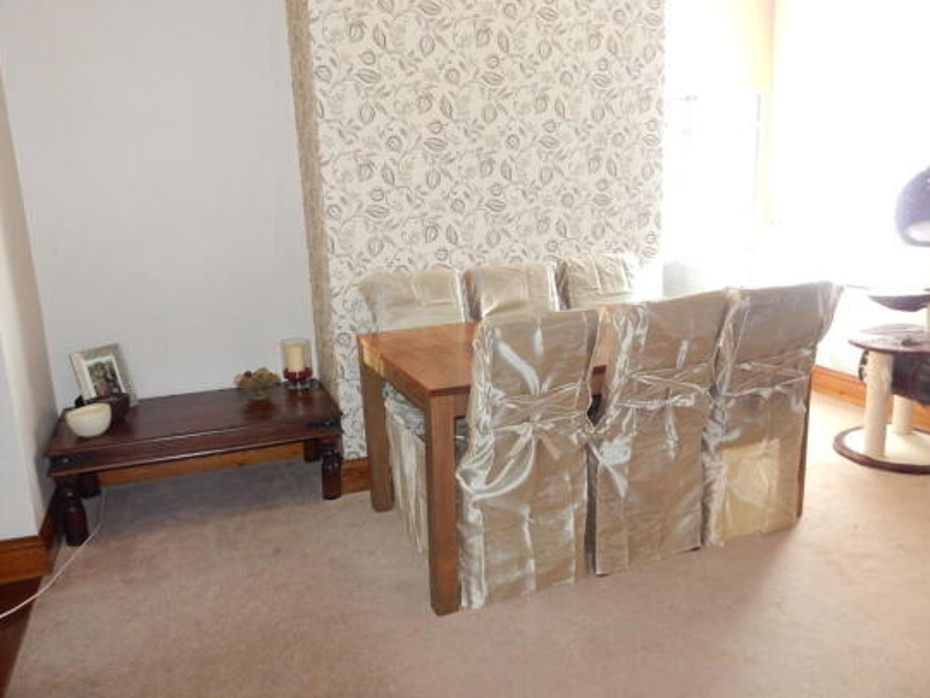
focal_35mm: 27
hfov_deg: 65.3
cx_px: 485
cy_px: 344
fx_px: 725
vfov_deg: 51.4
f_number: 3.7
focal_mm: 4.5
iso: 320
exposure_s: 1/30
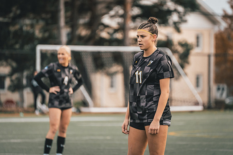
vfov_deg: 3.1
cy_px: 72
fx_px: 2897
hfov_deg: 4.6
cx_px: 130
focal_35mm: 448
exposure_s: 1/800
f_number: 6.3
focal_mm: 400
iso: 800
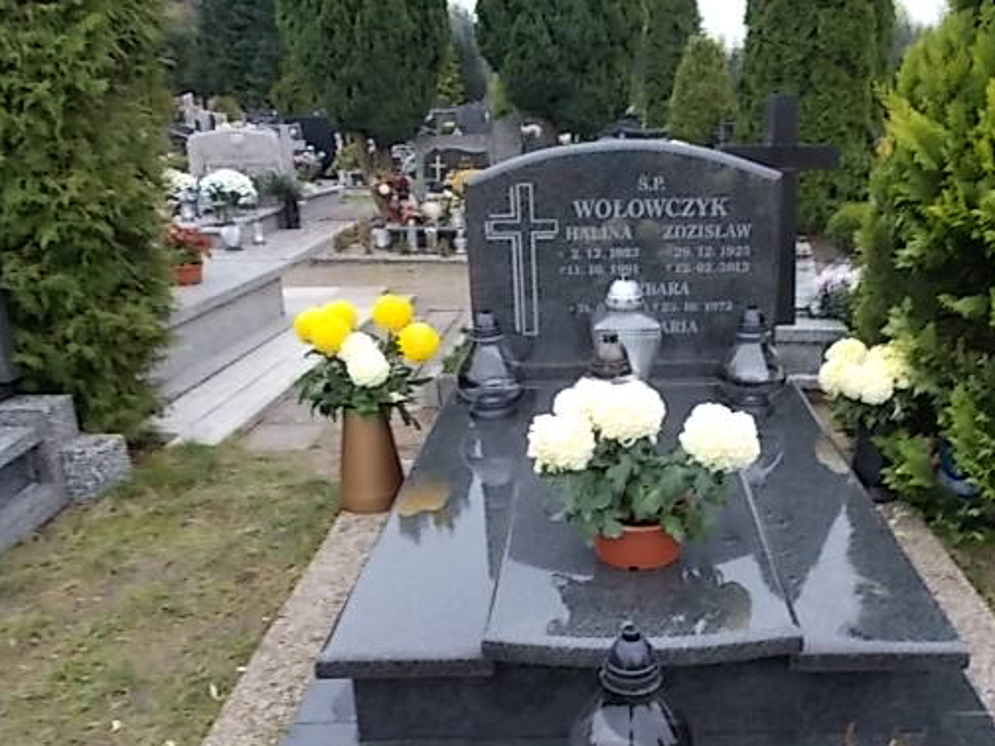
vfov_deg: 42.9
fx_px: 949
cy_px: 422
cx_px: 610
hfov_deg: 54.8
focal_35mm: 33
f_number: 3.2
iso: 80
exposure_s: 1/25
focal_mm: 4.6
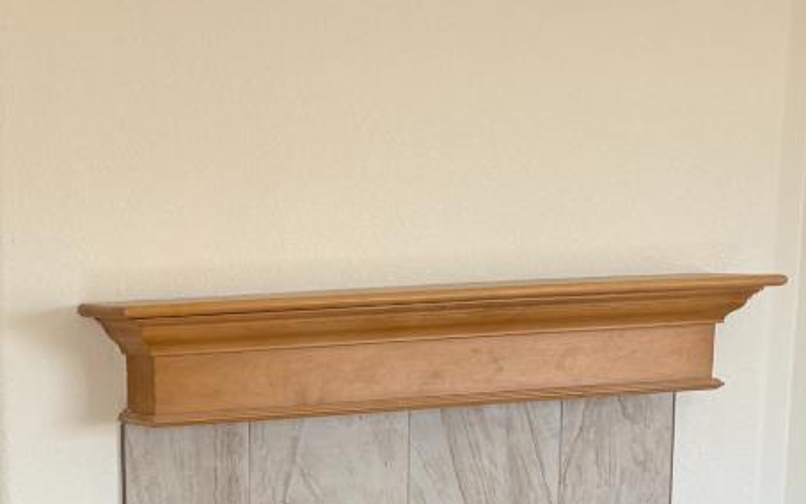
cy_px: 718
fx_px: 1999
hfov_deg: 21.9
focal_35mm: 91
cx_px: -18
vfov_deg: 13.6
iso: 32
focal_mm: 5.96
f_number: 1.6
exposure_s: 1/121
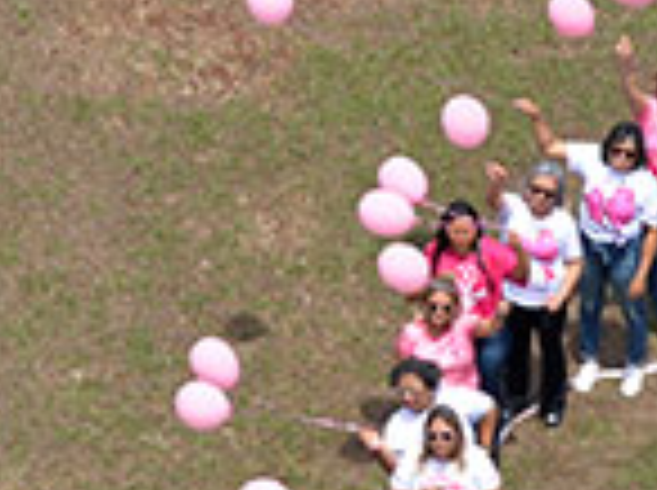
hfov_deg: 1.8
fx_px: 21469
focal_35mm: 1133
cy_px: 755
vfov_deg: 1.3
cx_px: 981
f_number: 5.6
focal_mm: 200
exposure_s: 1/500
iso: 100
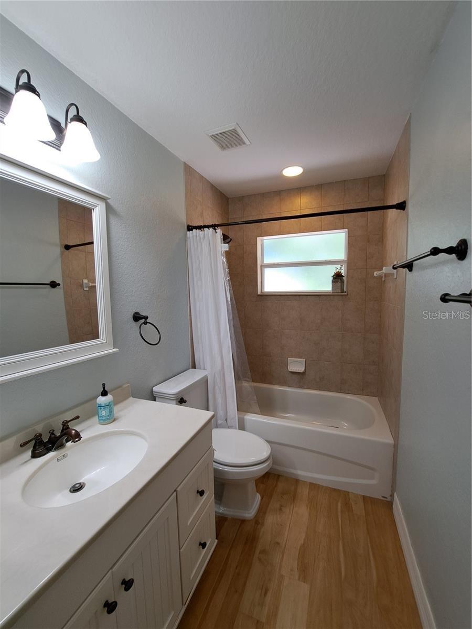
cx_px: 236
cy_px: 314
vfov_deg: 106.2
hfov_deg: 89.9
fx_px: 236
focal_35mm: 13
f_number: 2.2
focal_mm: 1.74
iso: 50
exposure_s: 1/40
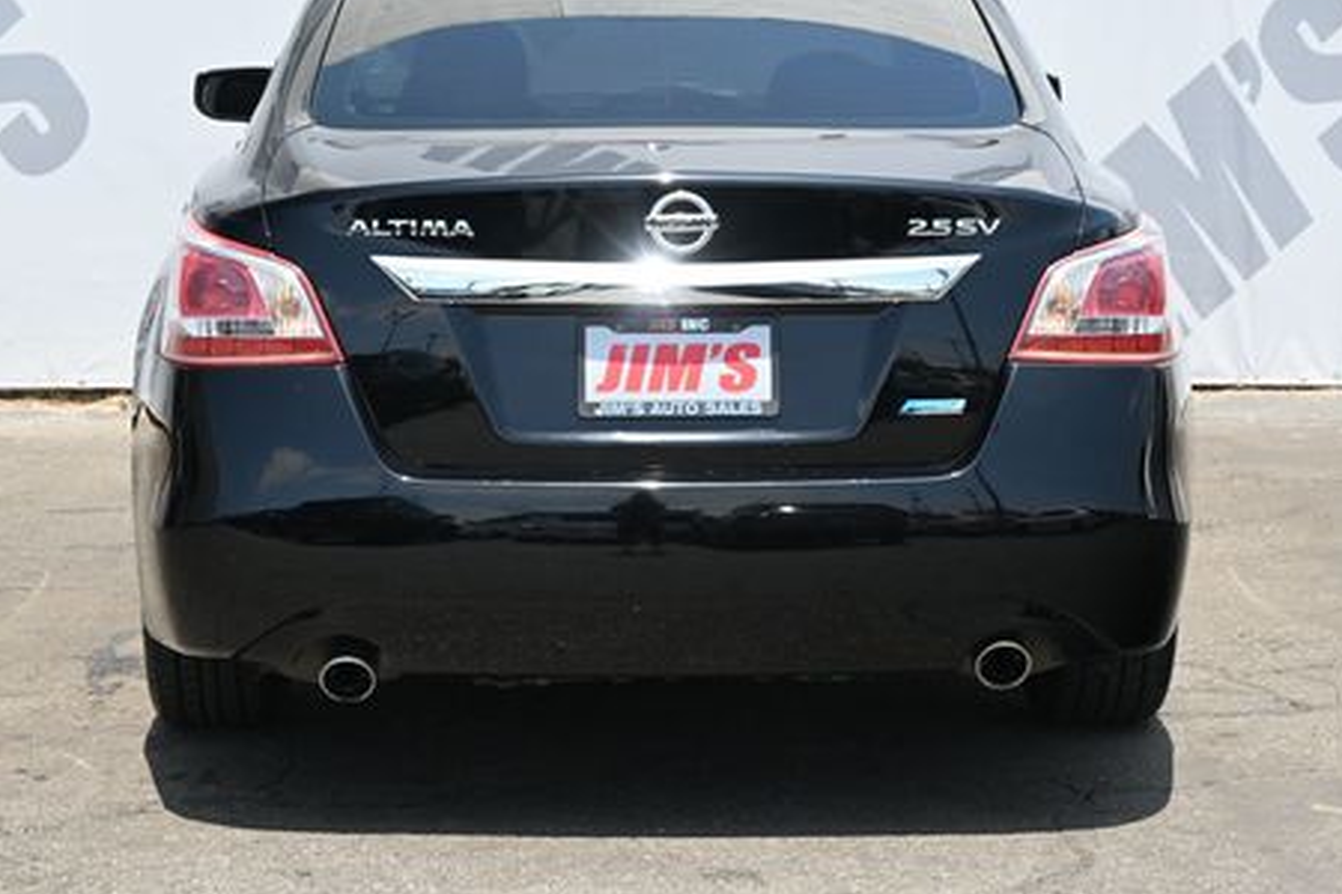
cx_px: 665
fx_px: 3419
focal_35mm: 92
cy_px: 271
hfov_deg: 22.2
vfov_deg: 14.9
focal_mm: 43
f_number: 6
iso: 200
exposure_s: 1/250
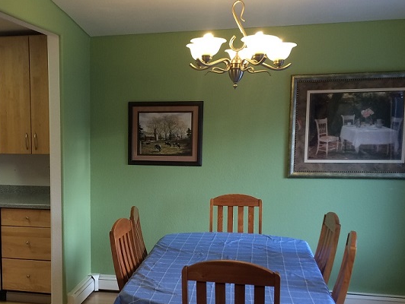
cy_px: 200
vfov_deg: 29.0
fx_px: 586
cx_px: 89
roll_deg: +0.6
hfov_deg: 37.0
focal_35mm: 50
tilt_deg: -8.0
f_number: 2.2
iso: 50
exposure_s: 1/30
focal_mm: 4.15
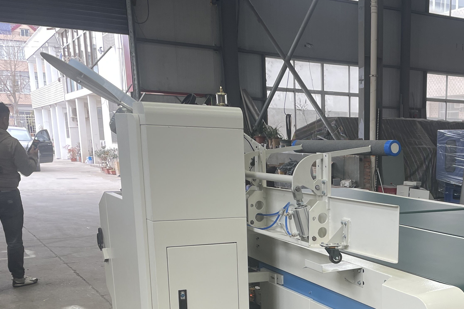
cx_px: 400
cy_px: 296
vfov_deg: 26.3
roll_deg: -0.6
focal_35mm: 49
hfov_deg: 38.1
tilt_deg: -14.4
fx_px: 631
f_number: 1.6
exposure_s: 1/100
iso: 40
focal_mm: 4.2
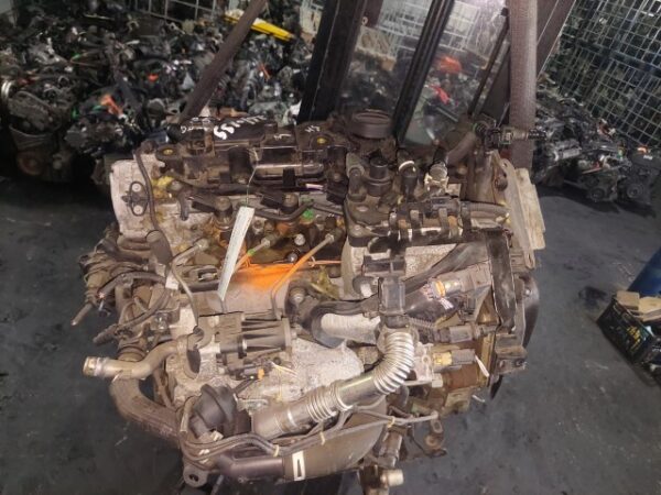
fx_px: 477
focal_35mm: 25
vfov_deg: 54.9
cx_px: 330
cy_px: 248
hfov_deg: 69.4
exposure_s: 1/50
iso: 400
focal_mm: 5.23
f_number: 1.8
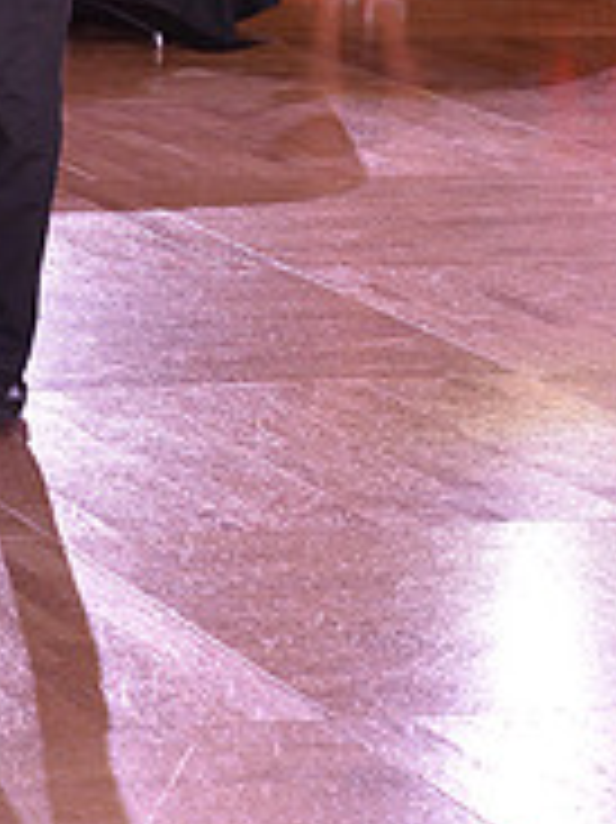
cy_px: -401
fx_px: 6509
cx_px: -34
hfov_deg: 5.4
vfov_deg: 7.1
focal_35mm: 274
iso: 2000
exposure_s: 1/250
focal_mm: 90
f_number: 6.3
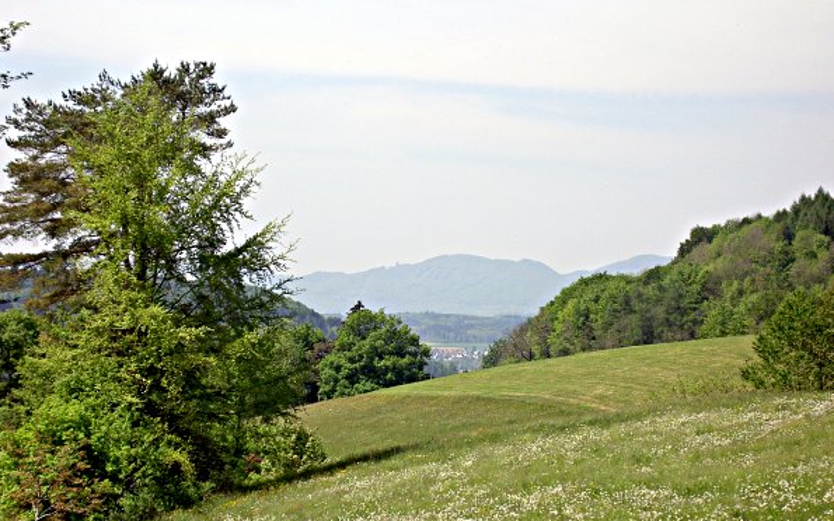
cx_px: 415
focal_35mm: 109
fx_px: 2478
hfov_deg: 19.1
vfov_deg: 12.0
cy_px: 304
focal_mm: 16.8
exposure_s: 1/320
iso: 50
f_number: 4.9
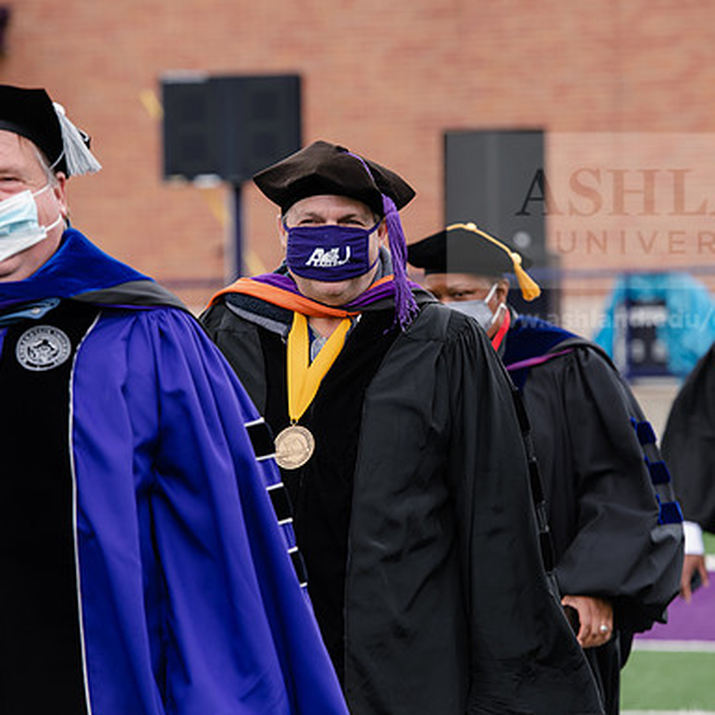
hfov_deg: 8.0
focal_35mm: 218
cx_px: 391
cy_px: 358
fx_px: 5094
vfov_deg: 8.0
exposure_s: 1/640
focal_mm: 170
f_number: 5.6
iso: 500
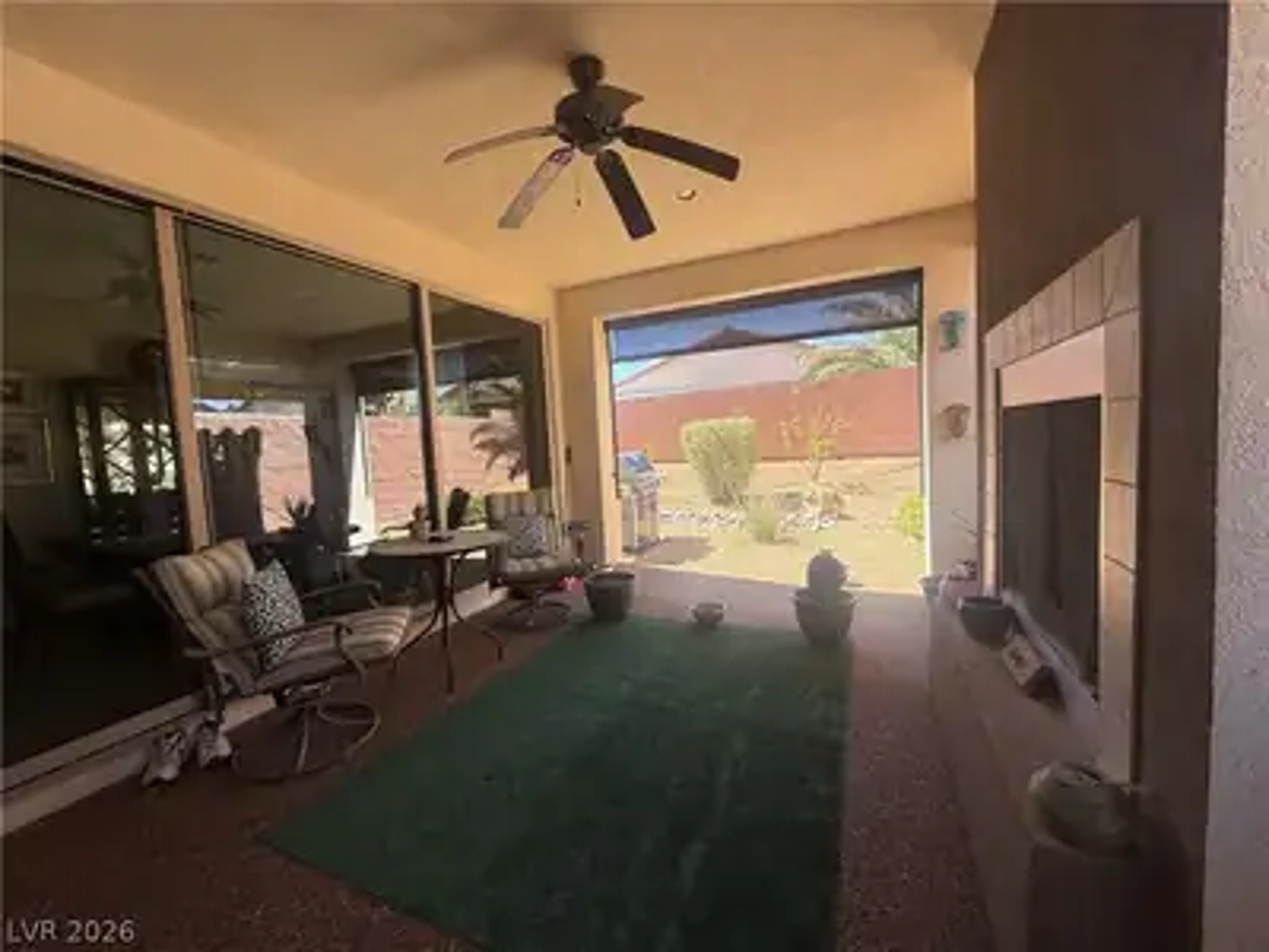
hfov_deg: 102.1
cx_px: 634
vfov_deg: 85.7
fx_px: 513
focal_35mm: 14
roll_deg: +3.1
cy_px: 476
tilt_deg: -4.1
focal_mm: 2.22
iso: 50
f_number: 2.2
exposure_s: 1/351
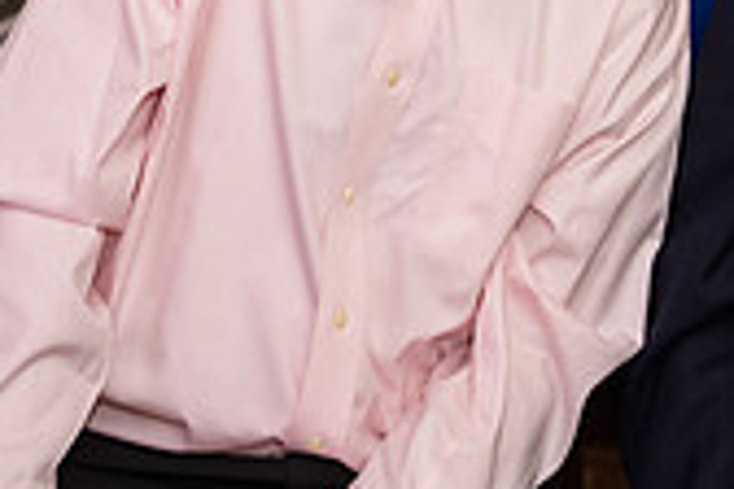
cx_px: 817
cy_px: -90
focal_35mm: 100
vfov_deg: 13.3
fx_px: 2039
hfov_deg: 19.5
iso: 1250
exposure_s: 1/125
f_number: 3.2
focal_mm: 29
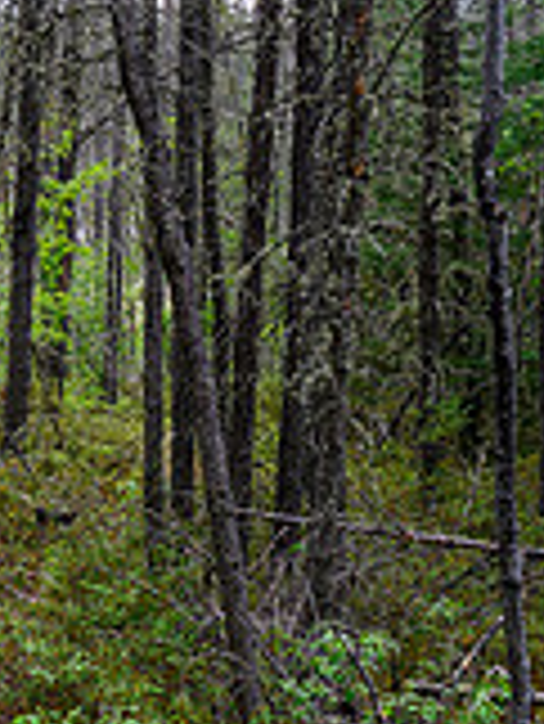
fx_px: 1737
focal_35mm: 83
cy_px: 281
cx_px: 27
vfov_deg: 23.5
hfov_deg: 17.5
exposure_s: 1/60
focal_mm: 24
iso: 100
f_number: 6.3
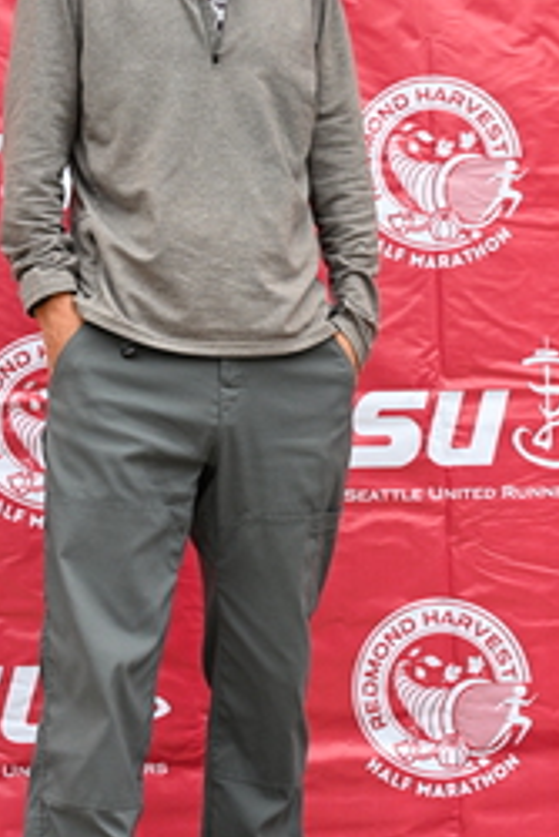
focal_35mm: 101
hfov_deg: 13.6
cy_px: 315
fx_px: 2349
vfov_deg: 20.2
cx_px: 256
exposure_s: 1/400
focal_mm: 46
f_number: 4
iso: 2000
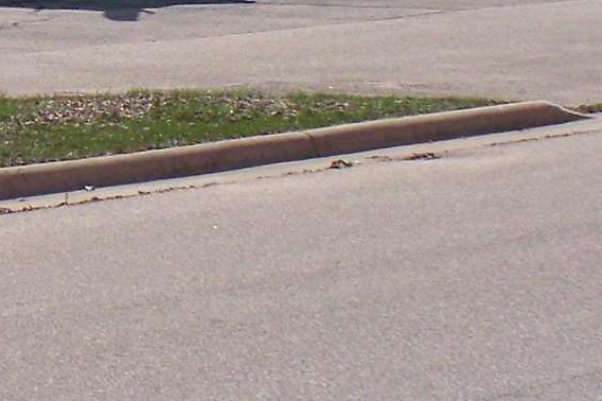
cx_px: -167
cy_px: -88
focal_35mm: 197
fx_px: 3292
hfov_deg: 10.2
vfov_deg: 6.9
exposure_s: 1/1250
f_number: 4.8
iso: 125
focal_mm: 7.54
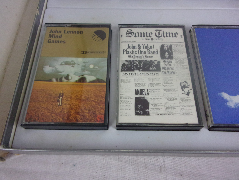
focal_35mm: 28
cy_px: 90
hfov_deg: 63.4
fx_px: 193
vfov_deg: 49.7
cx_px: 120
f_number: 3.9
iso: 487
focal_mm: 5.1
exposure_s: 1/125
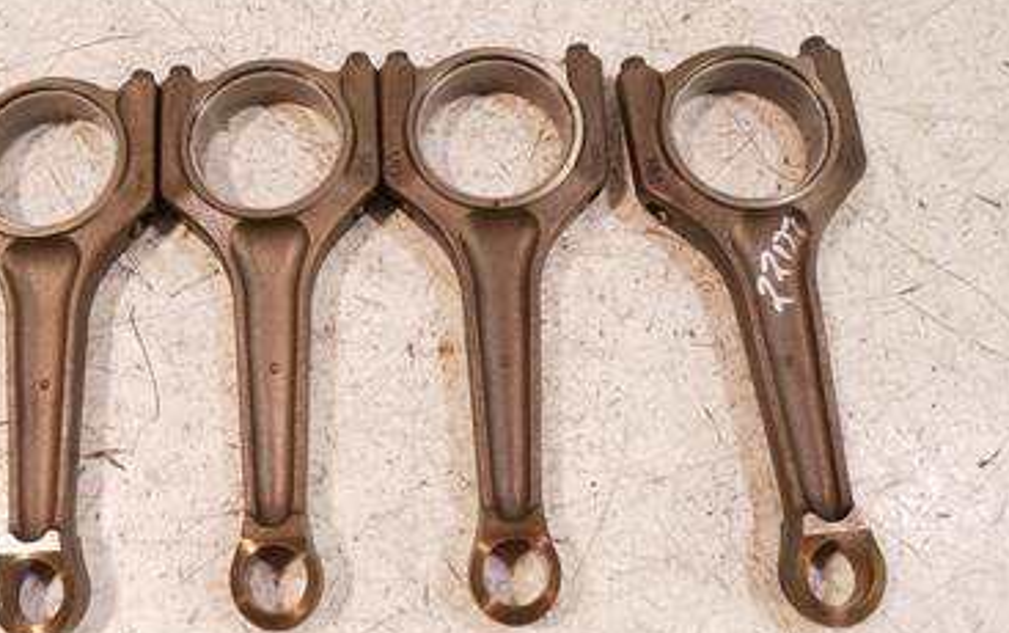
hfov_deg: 53.4
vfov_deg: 35.3
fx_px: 991
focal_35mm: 36
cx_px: 382
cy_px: 372
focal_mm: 13
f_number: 3.5
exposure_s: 1/60
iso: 640
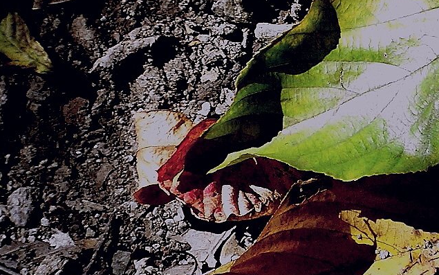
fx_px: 945
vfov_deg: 16.5
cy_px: 114
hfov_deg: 25.2
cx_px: 408
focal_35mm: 79
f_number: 3.5
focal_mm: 5.6
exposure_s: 1/80
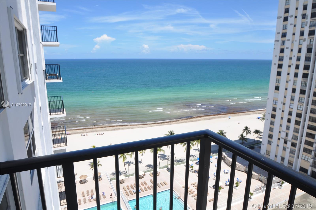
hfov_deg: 73.8
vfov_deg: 53.0
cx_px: 158
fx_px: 210
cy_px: 105
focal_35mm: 24
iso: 200
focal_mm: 16
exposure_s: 1/350
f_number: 9.5
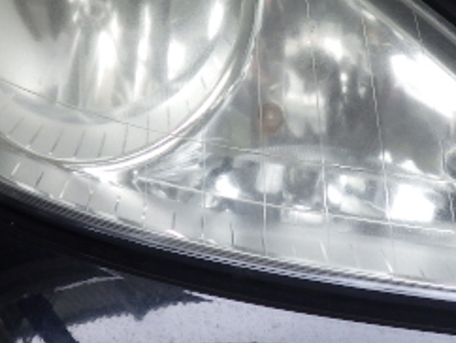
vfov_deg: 19.6
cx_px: 239
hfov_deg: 26.3
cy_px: 38
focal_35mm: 74
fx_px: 976
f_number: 3.5
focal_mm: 5
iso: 160
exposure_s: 1/45
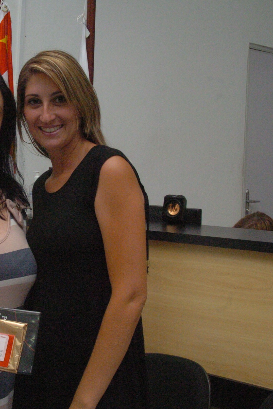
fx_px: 728
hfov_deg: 20.8
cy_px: 202
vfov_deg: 31.4
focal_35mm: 64
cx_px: 31
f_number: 11
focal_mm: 28
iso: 1600
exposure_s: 1/250
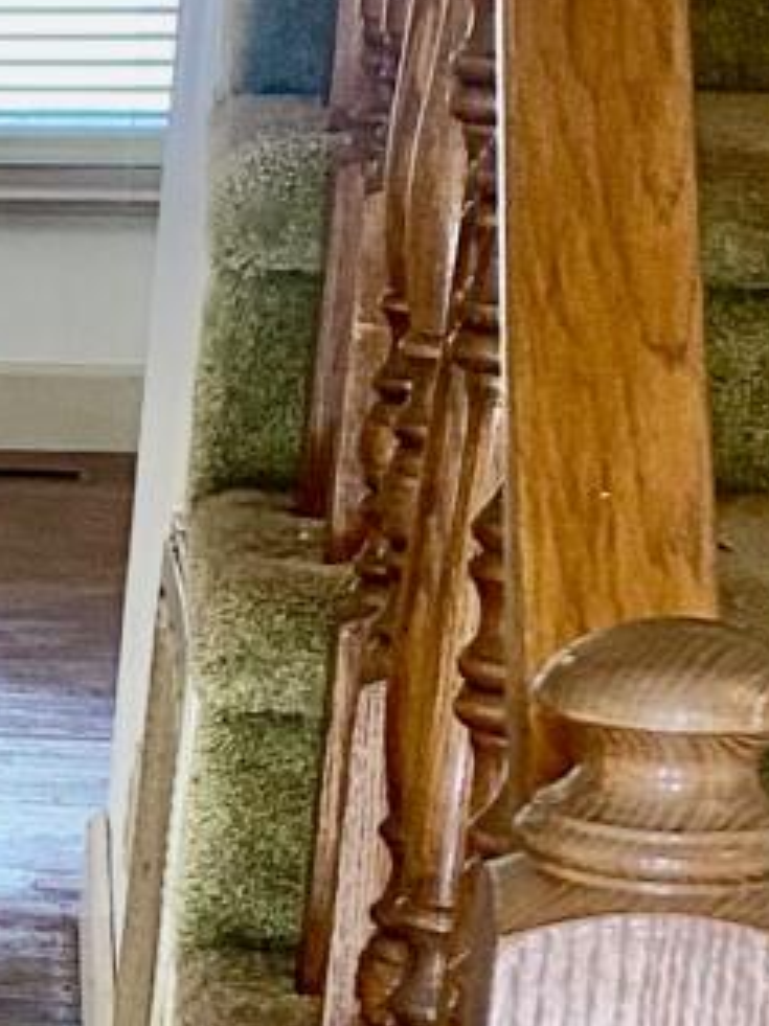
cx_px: -1503
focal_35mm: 159
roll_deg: +0.6
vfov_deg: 12.2
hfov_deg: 8.0
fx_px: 4713
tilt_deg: -16.8
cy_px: 1155
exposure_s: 1/60
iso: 125
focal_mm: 4.25
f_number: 1.8
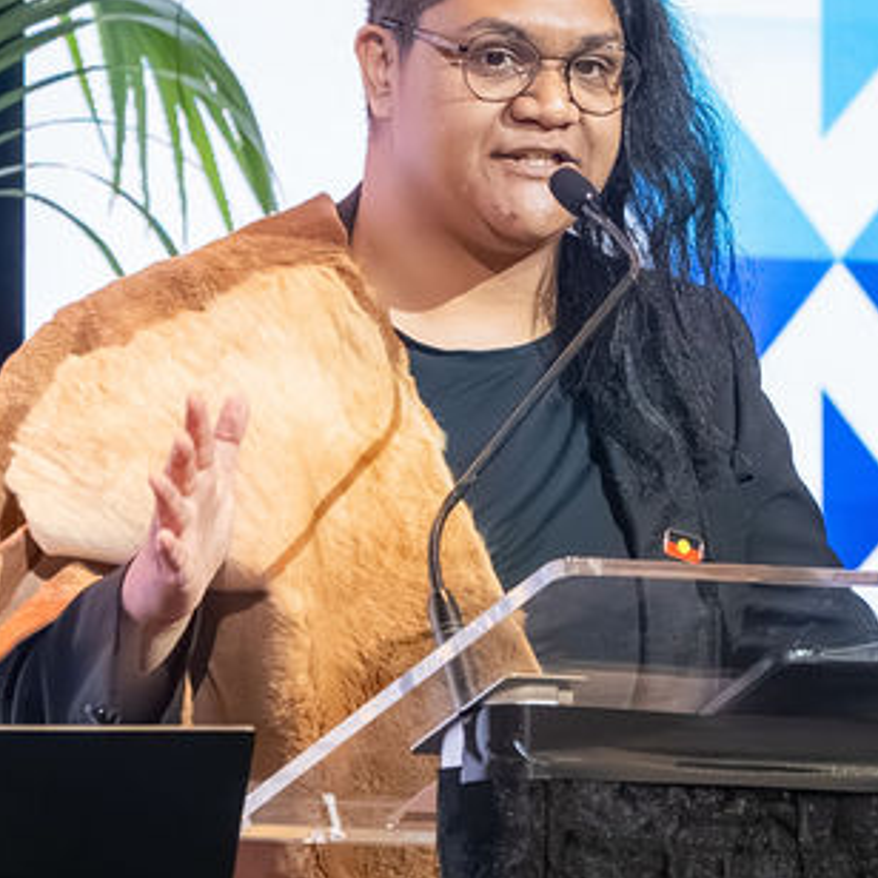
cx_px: 494
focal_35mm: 857
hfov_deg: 2.0
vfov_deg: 2.0
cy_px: 562
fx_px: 24593
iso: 8000
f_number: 5.6
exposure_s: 1/250
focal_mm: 241
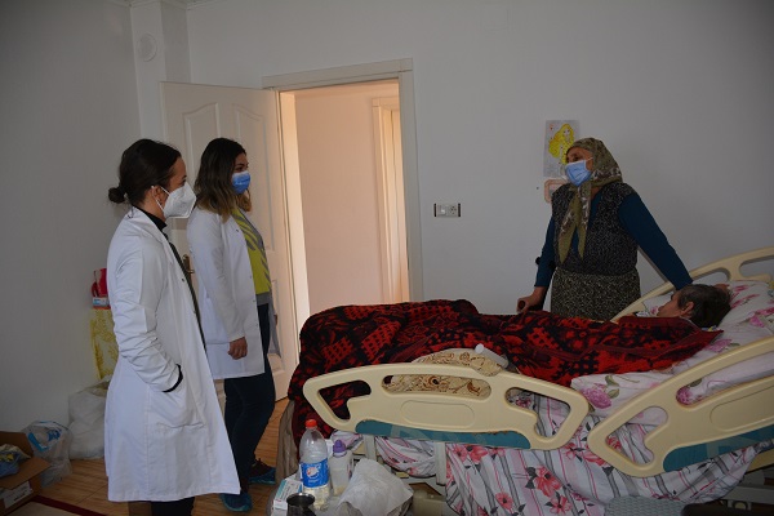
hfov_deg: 67.4
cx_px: 387
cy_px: 258
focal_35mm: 27
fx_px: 580
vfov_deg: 47.9
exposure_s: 1/80
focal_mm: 18
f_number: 3.5
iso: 400
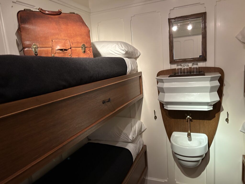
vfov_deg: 53.1
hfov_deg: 67.3
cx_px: 122
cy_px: 92
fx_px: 184
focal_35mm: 26
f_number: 1.5
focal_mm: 5.7
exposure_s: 1/40
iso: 400
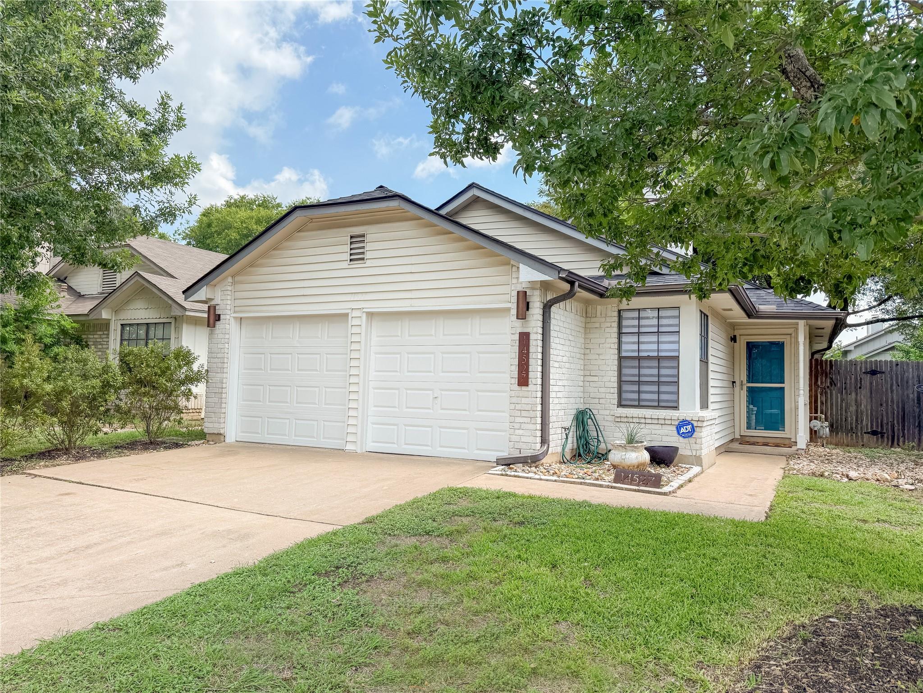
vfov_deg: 56.8
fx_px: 640
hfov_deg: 71.6
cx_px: 462
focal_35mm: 24
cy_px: 346
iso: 80
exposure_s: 1/2200
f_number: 1.8
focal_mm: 6.76
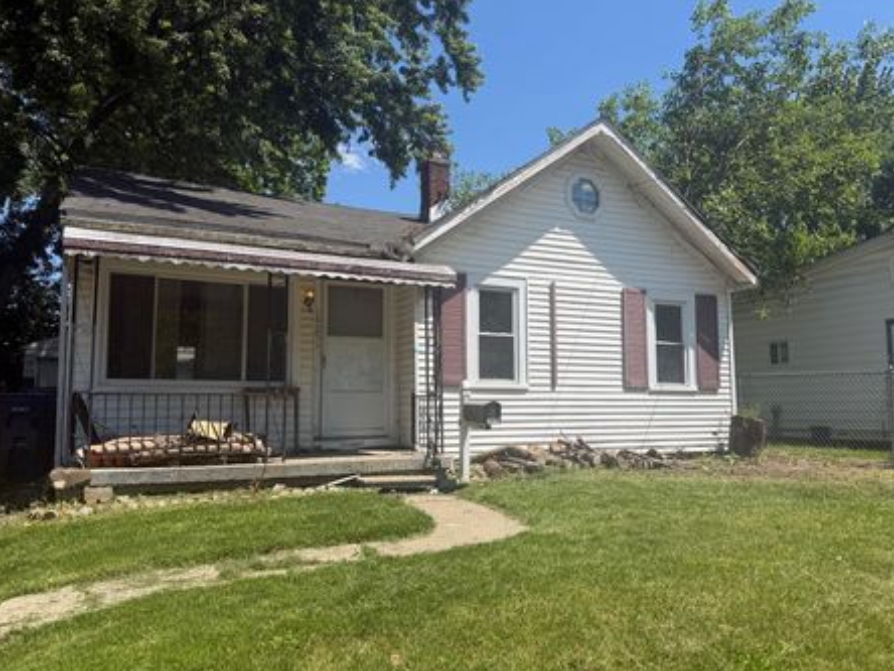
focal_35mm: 27
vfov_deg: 51.3
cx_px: 465
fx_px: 697
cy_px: 344
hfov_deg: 65.3
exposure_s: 1/4167
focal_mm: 6.76
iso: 80
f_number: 1.78
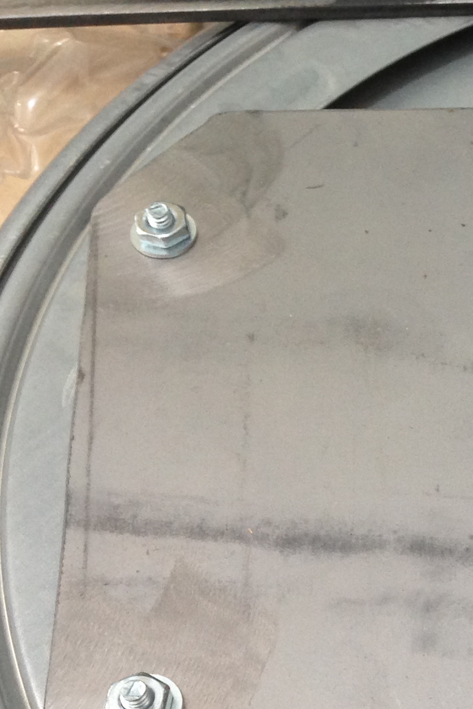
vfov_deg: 22.8
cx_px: 784
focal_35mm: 88
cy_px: 558
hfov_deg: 14.2
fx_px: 1734
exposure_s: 1/20
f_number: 2.4
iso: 100
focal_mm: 4.12
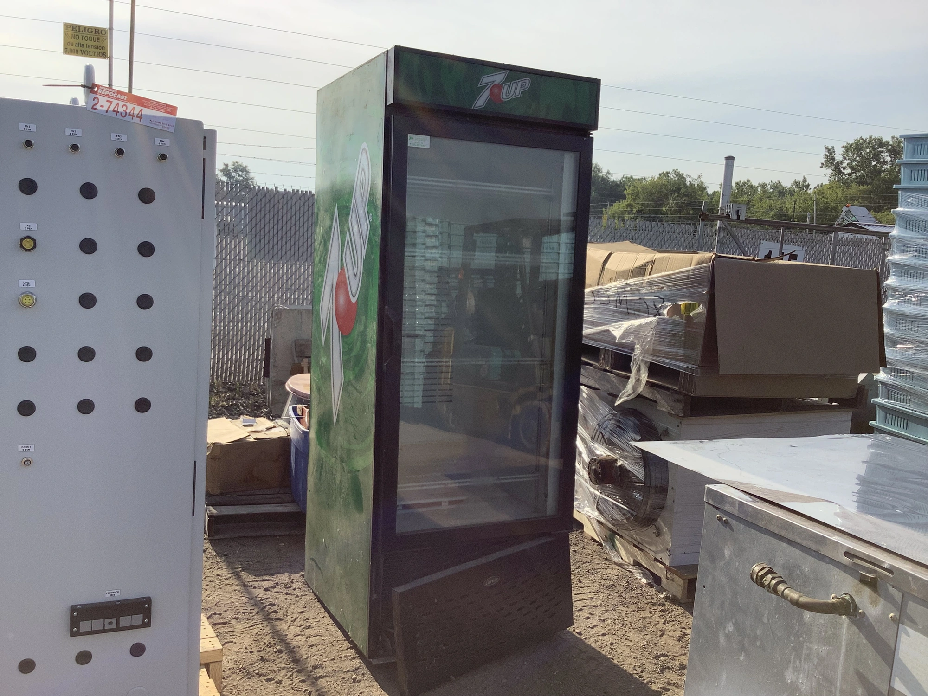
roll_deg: -4.3
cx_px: 464
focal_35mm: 31
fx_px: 831
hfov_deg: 58.4
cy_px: 348
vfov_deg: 45.4
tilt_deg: -7.9
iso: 25
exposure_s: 1/1359
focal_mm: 3.3
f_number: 2.4
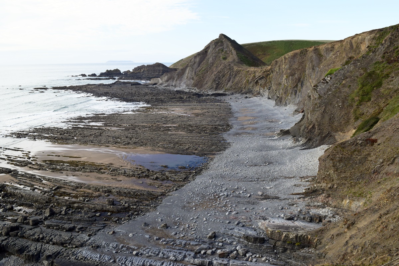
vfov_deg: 47.9
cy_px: 133
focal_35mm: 27
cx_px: 200
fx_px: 299
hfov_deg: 67.4
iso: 400
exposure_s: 1/250
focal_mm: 18
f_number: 10
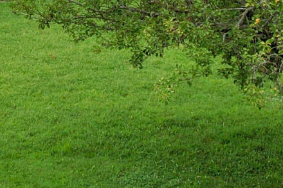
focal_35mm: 150
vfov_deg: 8.9
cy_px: -80
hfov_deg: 13.3
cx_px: -64
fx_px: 1179
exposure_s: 1/1250
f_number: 2.8
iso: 100
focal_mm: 8.38
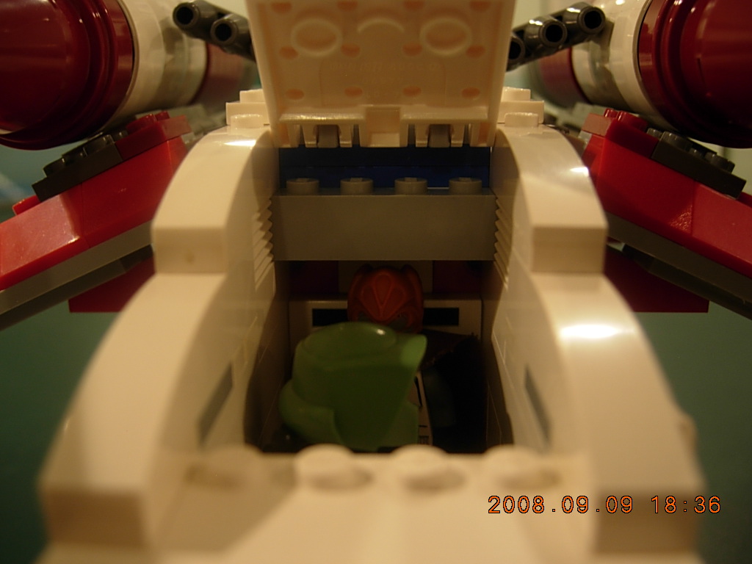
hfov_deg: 51.4
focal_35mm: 36
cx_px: 376
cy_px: 282
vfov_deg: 39.7
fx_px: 782
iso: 66
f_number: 2.7
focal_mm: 7.5
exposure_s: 1/4
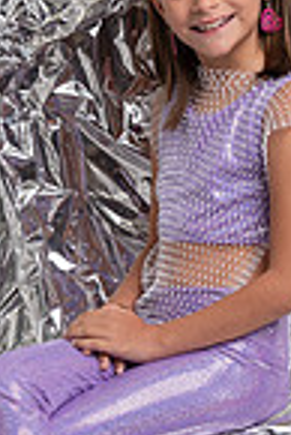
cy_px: 318
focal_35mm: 183
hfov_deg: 7.5
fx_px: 2213
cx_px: 84
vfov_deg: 11.2
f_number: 5.6
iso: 160
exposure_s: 1/160
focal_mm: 59
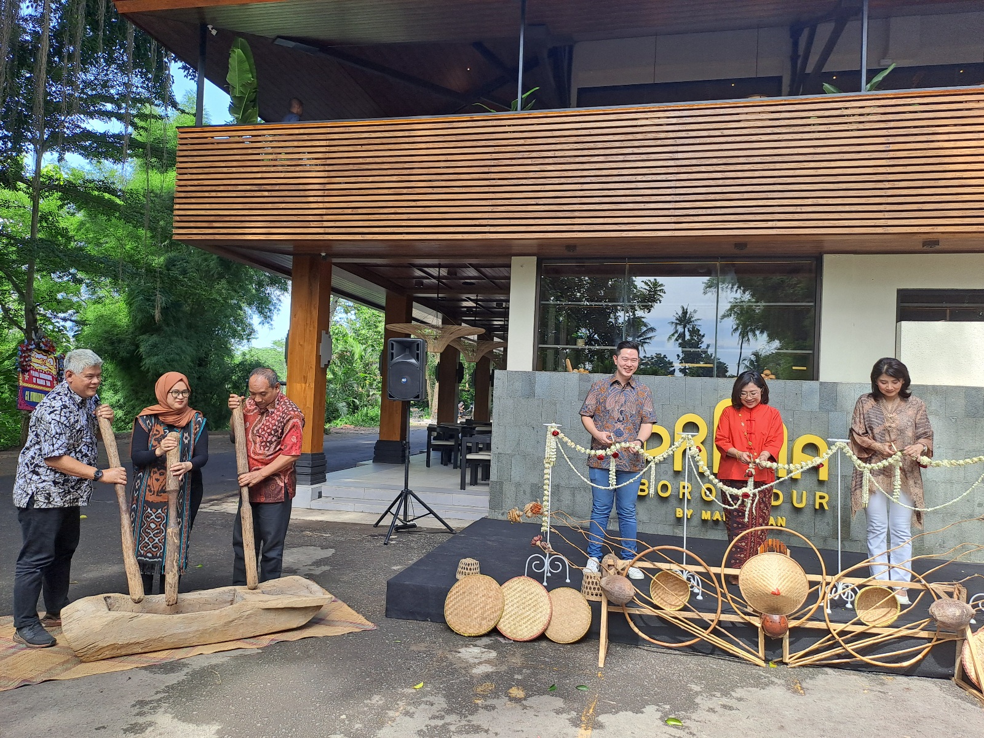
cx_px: 492
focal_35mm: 25
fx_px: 711
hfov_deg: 69.4
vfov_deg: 54.9
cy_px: 369
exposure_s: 1/357
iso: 32
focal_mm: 4.65
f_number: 1.8
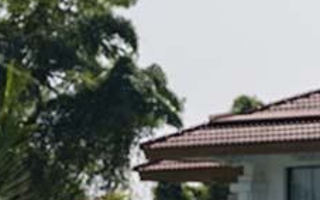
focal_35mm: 392
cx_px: 278
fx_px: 3419
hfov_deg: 5.4
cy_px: 317
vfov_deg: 3.3
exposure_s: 1/2000
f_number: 5.6
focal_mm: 91
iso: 360
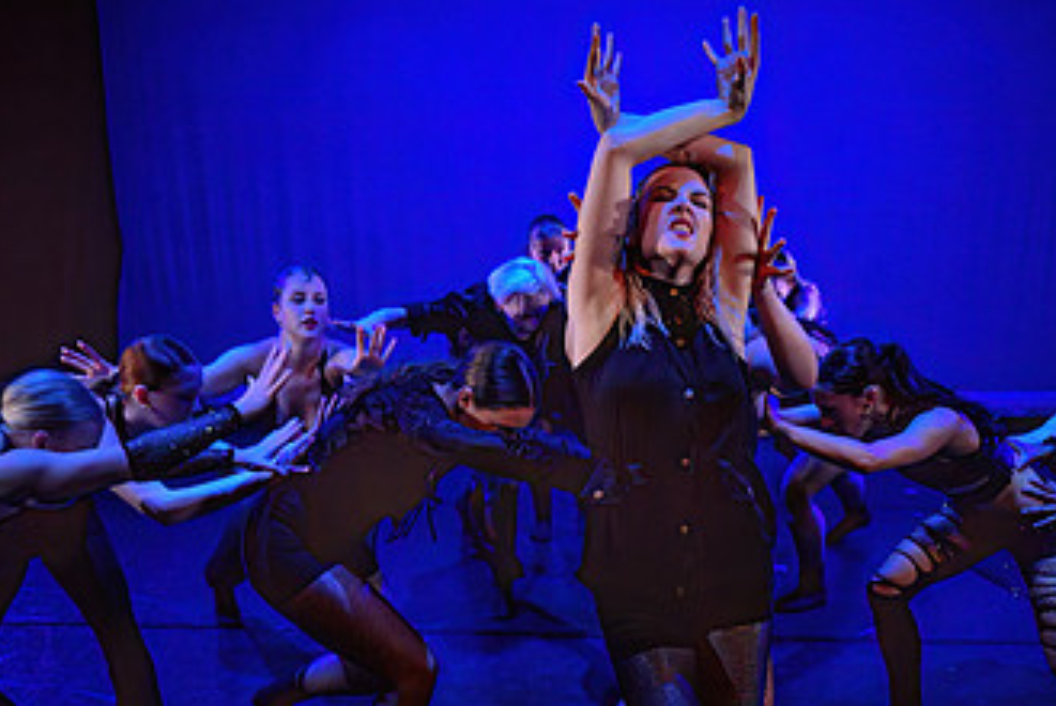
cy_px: 566
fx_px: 1292
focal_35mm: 44
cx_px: 507
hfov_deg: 44.5
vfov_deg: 29.8
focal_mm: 24
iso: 3200
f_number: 2.8
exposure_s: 1/300
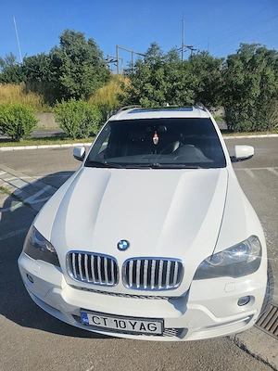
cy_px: 186
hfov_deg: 58.9
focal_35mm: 23
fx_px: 246
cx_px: 139
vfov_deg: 73.9
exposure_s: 1/1250
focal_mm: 6.3
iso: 10
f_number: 1.7
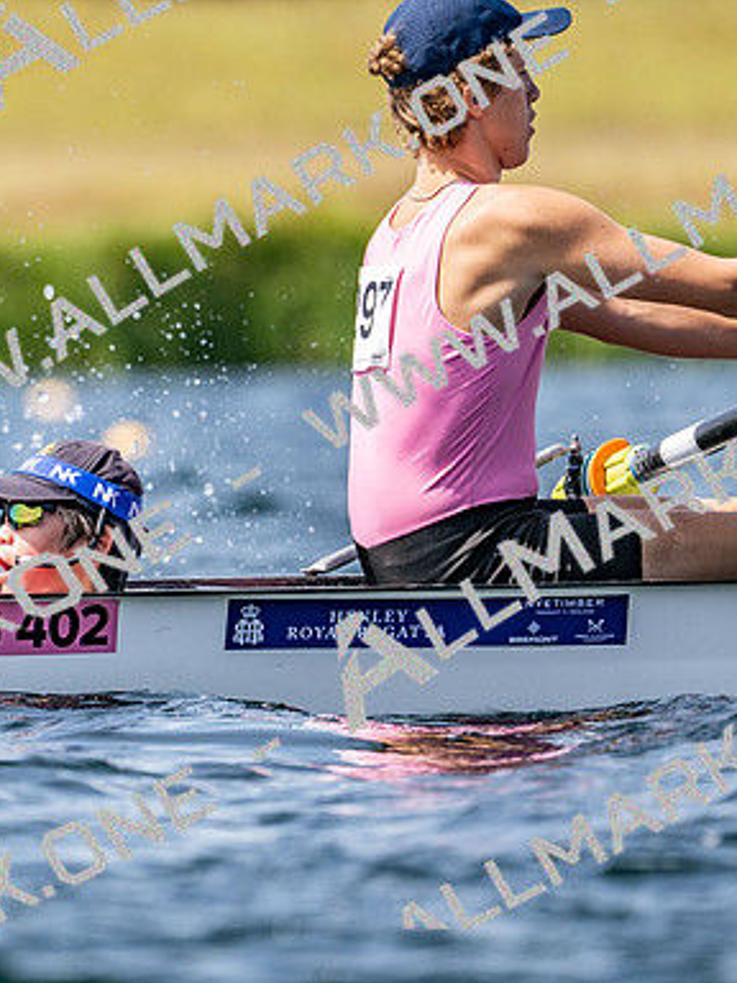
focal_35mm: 871
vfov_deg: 2.3
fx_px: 24726
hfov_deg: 1.7
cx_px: 115
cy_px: 492
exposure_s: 1/2500
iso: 250
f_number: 4.5
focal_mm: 400
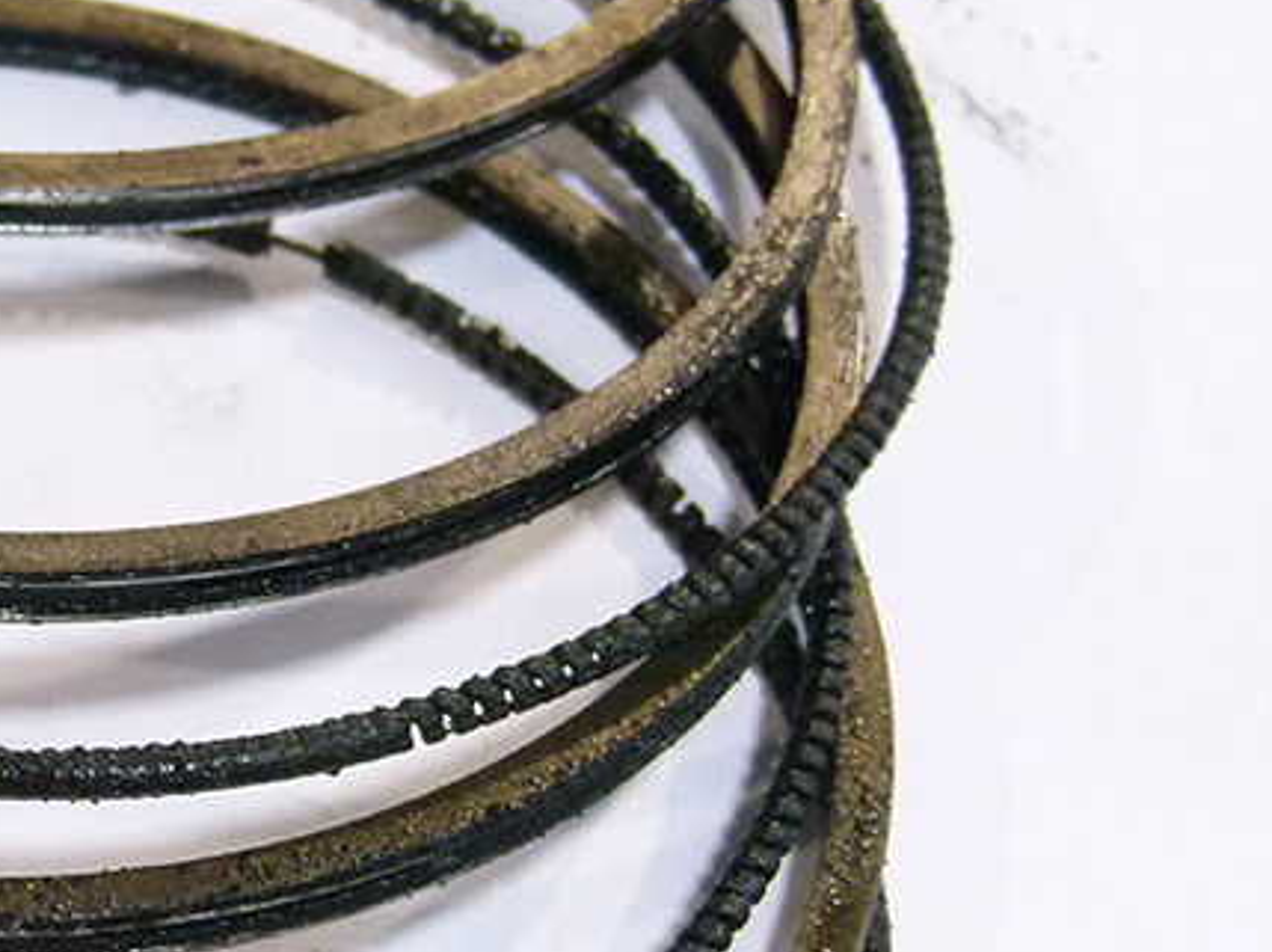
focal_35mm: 161
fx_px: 5911
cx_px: 83
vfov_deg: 9.2
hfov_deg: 12.2
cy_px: 736
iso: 320
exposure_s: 1/60
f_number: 3.3
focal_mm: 12.3
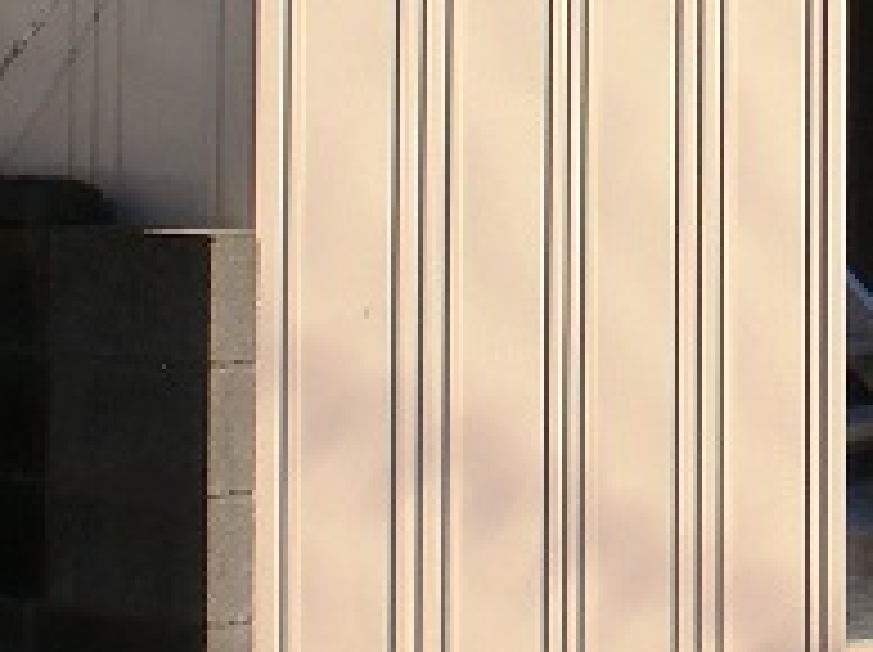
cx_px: 1278
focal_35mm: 157
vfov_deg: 9.1
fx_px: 3955
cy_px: -486
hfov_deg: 12.1
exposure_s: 1/200
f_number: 4.4
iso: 50
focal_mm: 6.3
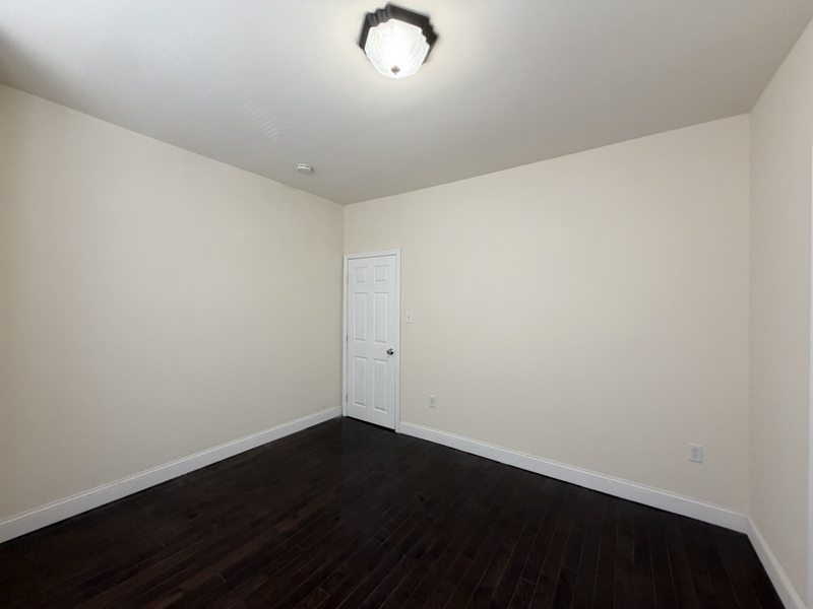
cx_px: 406
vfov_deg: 85.7
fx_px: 329
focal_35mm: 14
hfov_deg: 102.1
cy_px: 304
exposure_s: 1/60
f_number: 2.2
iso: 160
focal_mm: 2.22
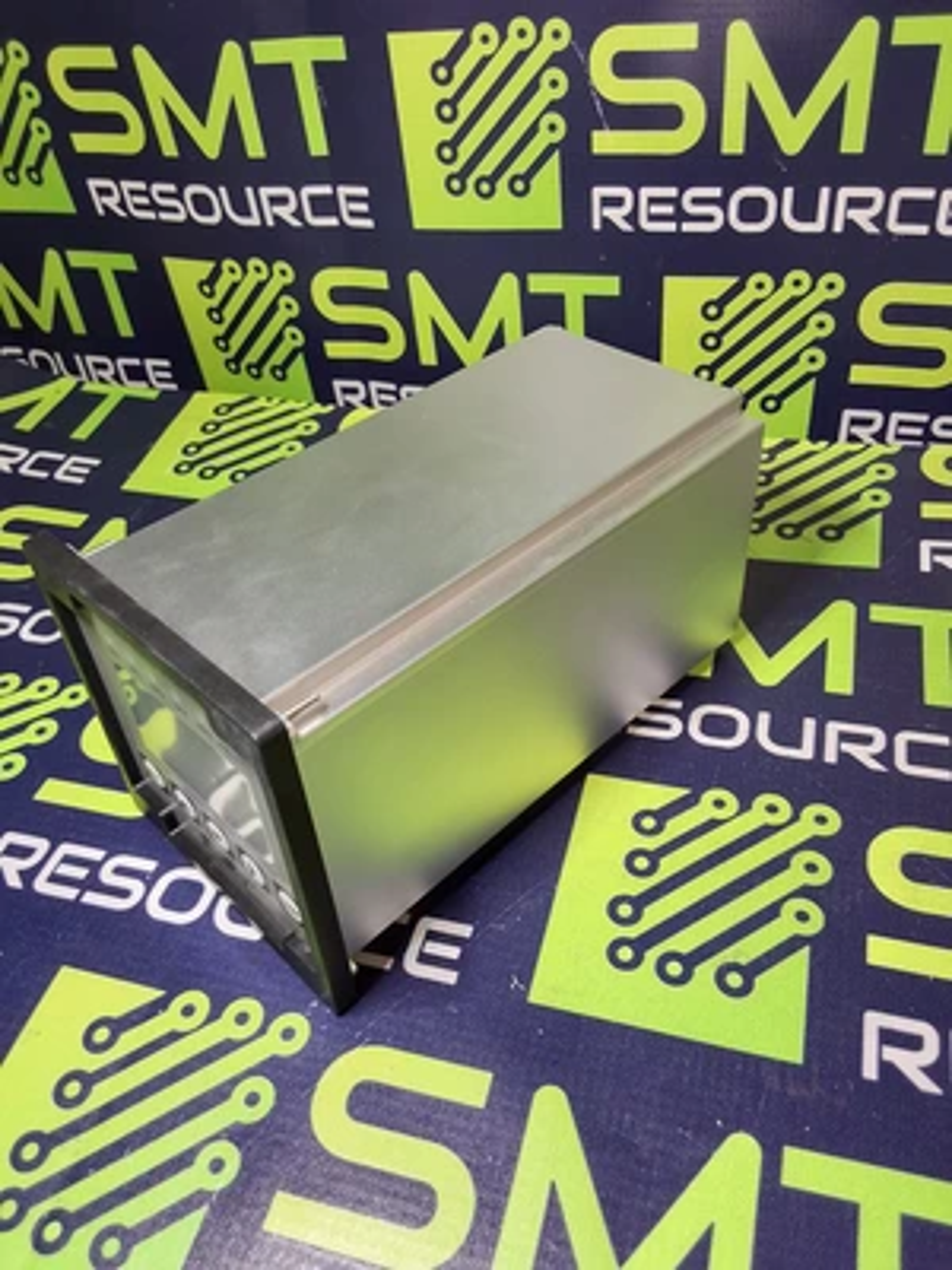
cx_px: 476
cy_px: 635
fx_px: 1027
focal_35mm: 28
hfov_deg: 49.7
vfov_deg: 63.4
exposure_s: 1/40
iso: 80
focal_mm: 2.91
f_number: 1.9
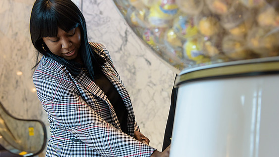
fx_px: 318
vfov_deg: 27.7
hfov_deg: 47.4
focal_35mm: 43
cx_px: 140
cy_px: 92
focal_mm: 40
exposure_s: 1/125
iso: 1600
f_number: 3.2
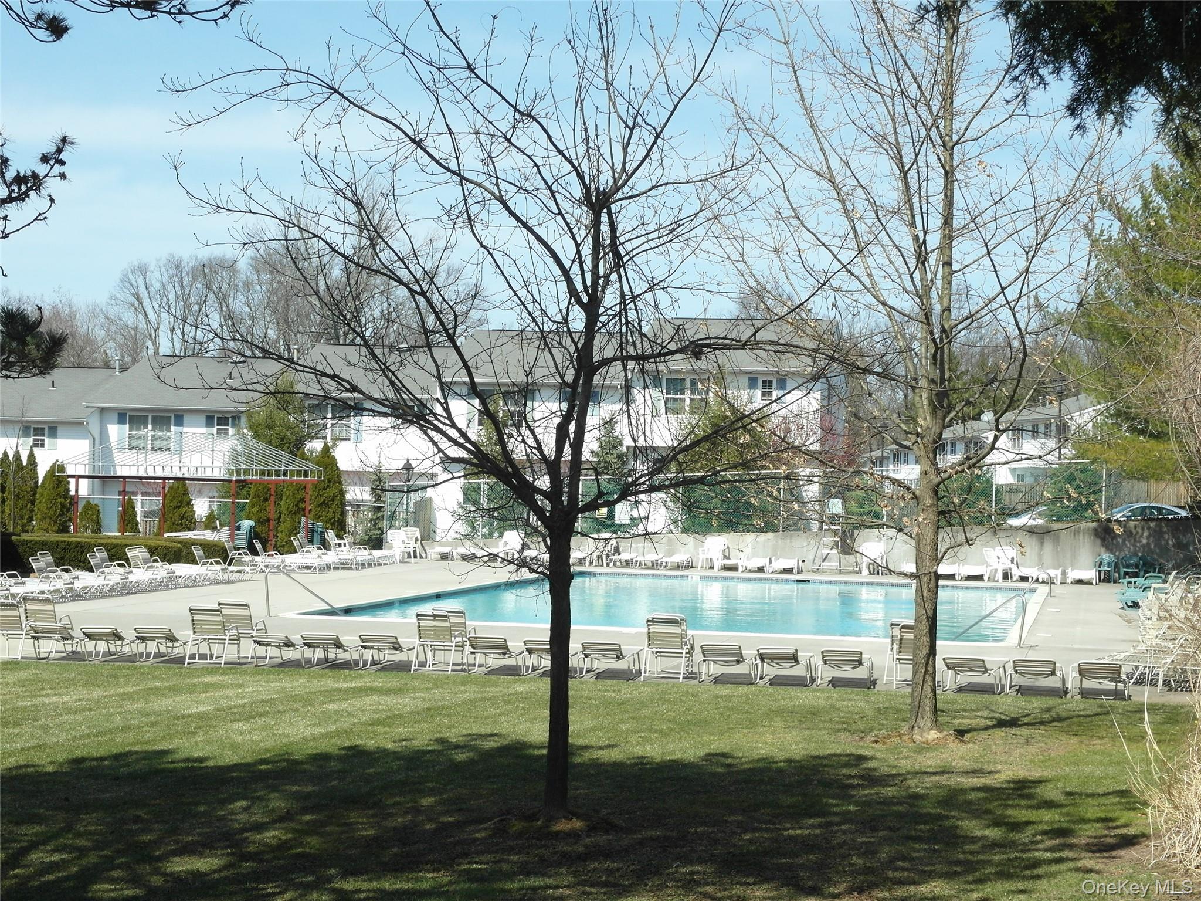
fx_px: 2290
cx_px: 600
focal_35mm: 66
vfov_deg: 22.3
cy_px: 450
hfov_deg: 29.4
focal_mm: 14.1
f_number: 4.8
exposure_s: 1/350
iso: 80
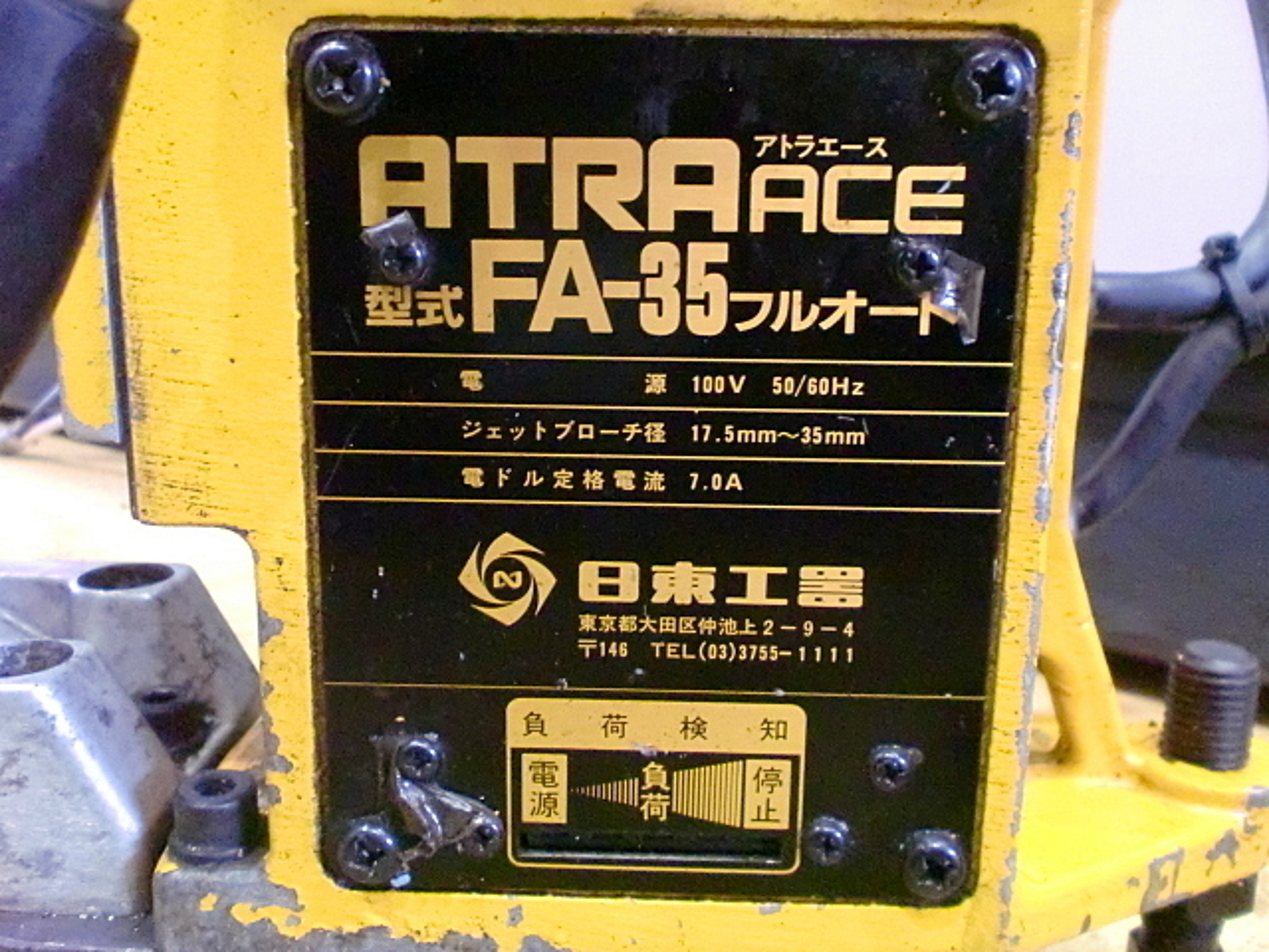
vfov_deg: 40.7
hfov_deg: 52.6
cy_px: 476
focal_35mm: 35
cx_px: 634
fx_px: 1283
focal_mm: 6.3
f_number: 3.1
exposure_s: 1/40
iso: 1600
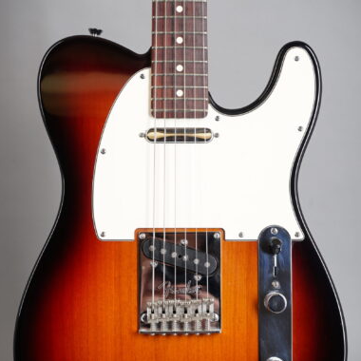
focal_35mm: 90
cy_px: 198
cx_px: 180
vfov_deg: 19.3
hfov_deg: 19.3
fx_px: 1062
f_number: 8
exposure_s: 1/125
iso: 160
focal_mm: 70
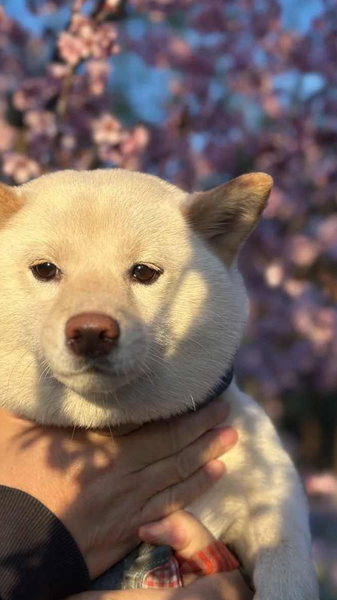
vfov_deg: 32.8
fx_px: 1017
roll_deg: -4.3
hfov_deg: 18.7
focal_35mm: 64
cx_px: 90
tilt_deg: +11.2
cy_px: 263
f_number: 1.78
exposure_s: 1/638
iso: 80
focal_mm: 6.86
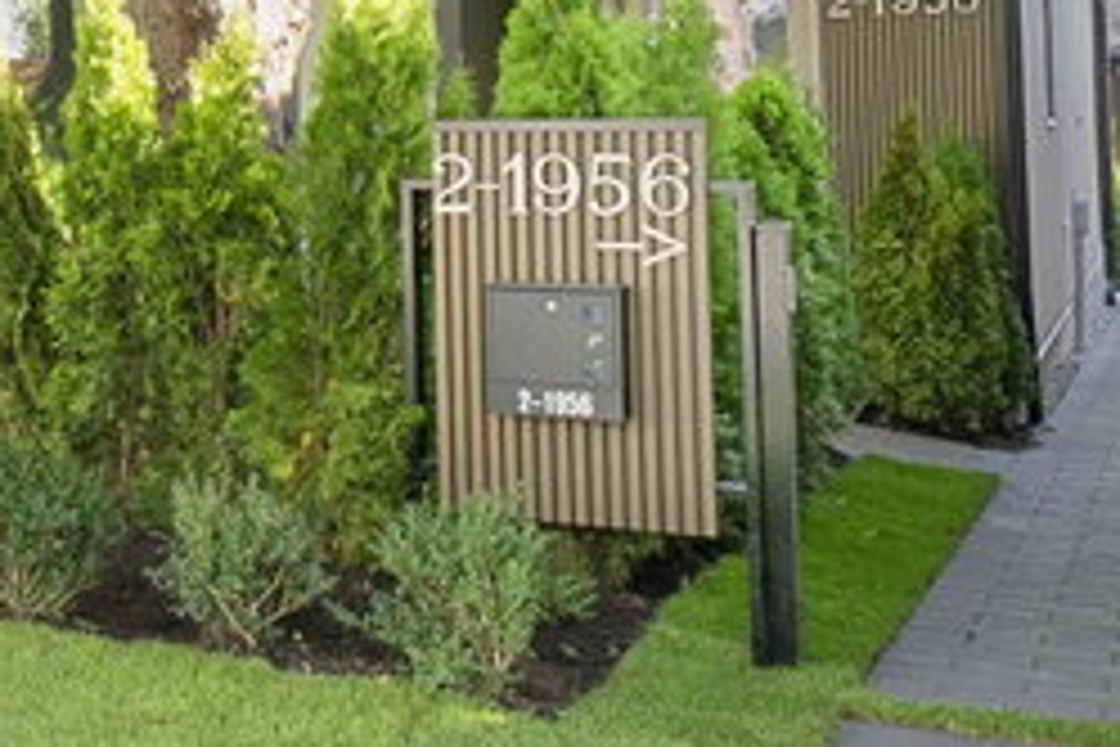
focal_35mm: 61
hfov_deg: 29.1
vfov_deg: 20.1
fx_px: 1898
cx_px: -166
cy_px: -268
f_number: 10
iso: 800
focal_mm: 19
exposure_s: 1/30
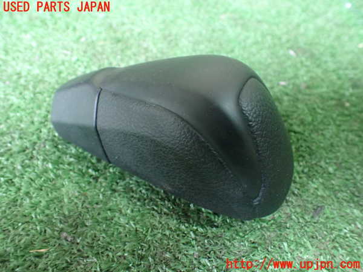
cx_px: 182
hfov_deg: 60.0
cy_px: 136
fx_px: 315
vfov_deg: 46.8
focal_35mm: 30
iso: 1000
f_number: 2.3
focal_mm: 5.4
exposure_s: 1/30
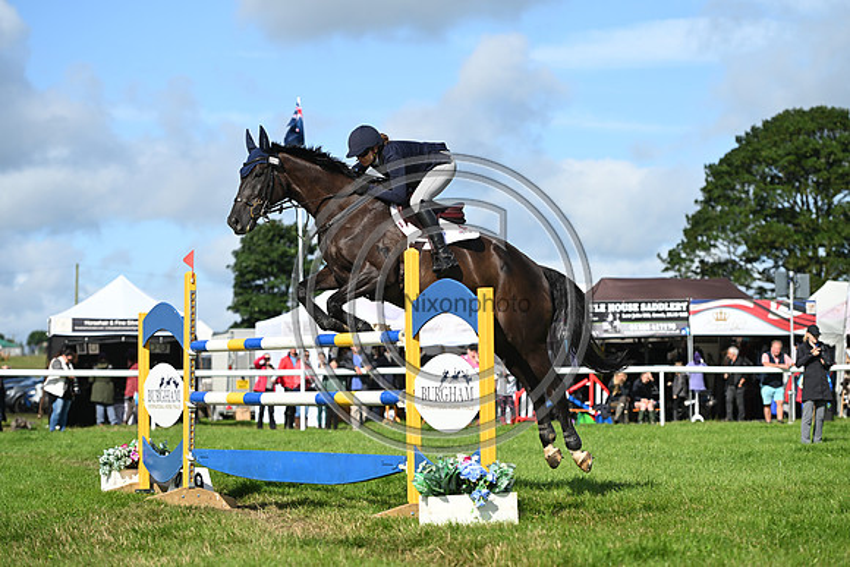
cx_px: 425
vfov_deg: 11.4
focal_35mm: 120
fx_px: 2834
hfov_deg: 17.1
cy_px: 284
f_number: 4
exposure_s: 1/1250
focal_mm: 120
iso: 125
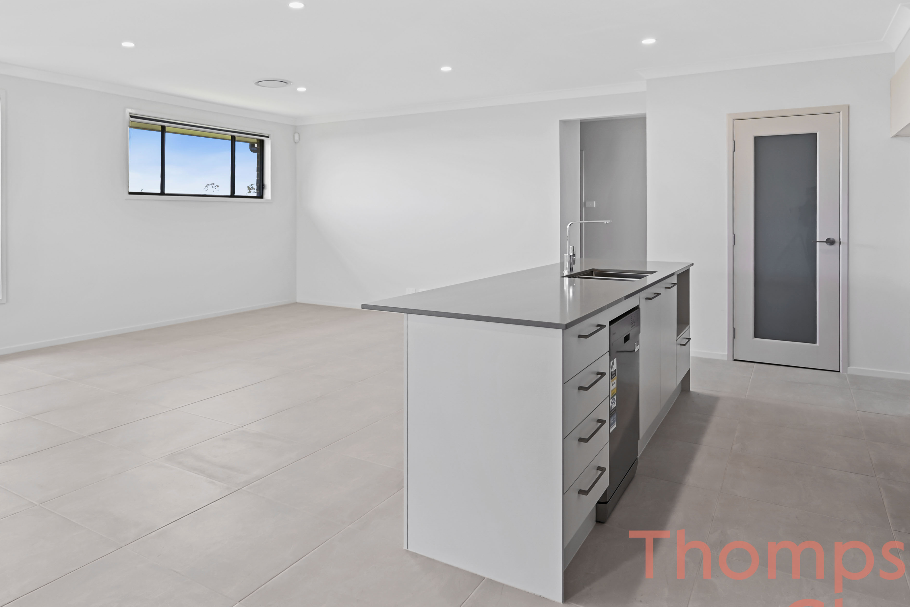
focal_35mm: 24
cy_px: 225
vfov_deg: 52.6
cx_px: 369
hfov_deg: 73.0
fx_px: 607
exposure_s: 1/10
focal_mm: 15
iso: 100
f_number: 4
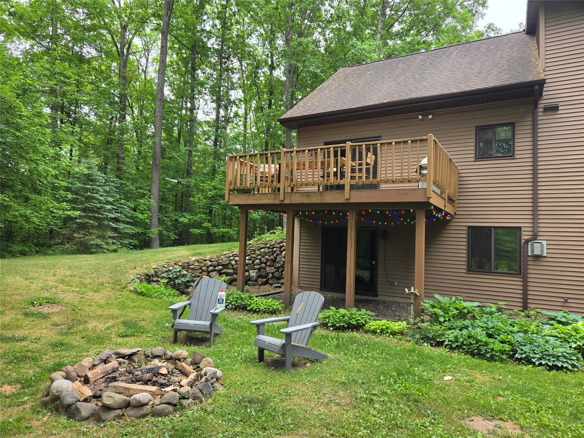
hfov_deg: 73.9
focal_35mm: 23
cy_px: 219
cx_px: 292
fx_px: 388
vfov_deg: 58.9
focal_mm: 5.4
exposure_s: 1/180
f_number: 1.8
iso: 40
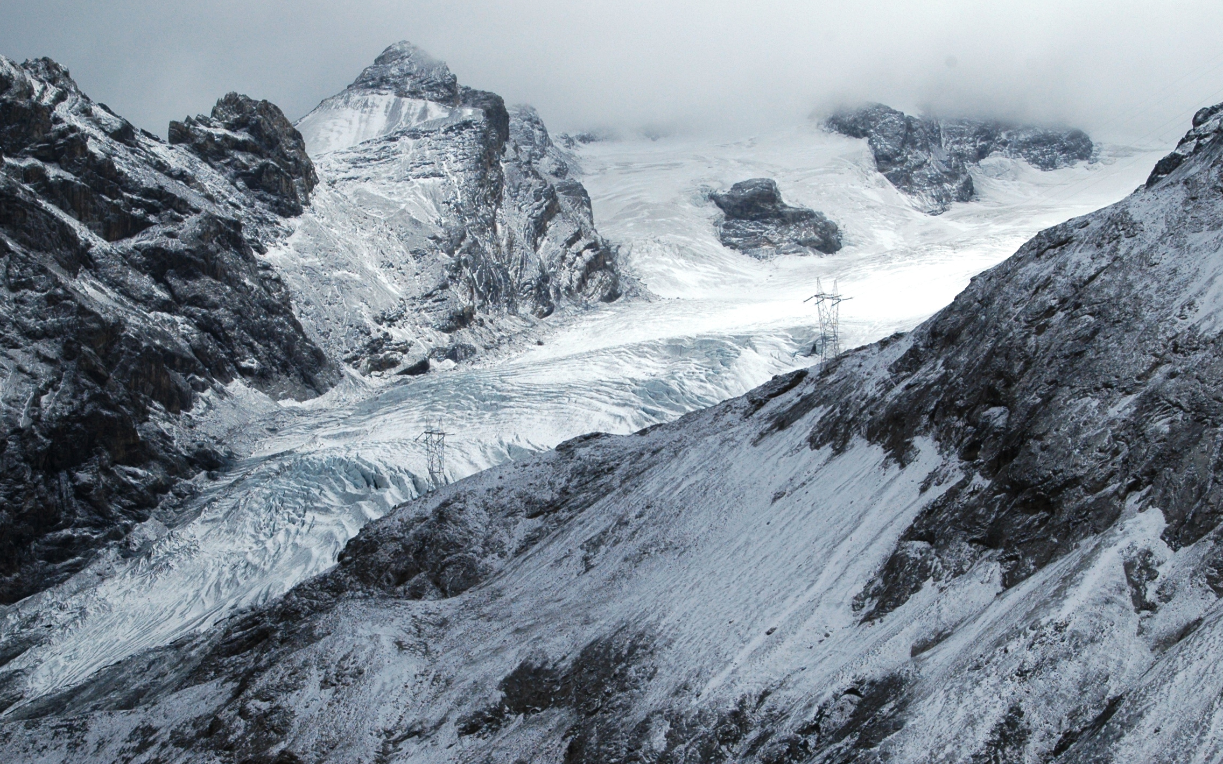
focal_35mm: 89
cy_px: 390
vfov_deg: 14.7
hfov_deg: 23.3
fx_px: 2966
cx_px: 574
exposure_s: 1/320
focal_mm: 44
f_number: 10
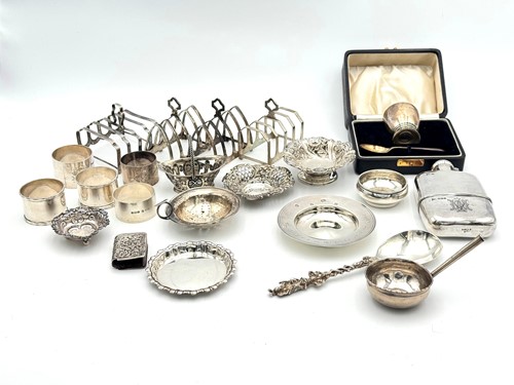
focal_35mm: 48
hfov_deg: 39.7
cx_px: 257
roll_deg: +2.2
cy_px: 192
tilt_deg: -29.8
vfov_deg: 30.3
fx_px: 713
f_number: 1.78
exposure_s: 1/374
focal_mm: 6.76
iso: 64
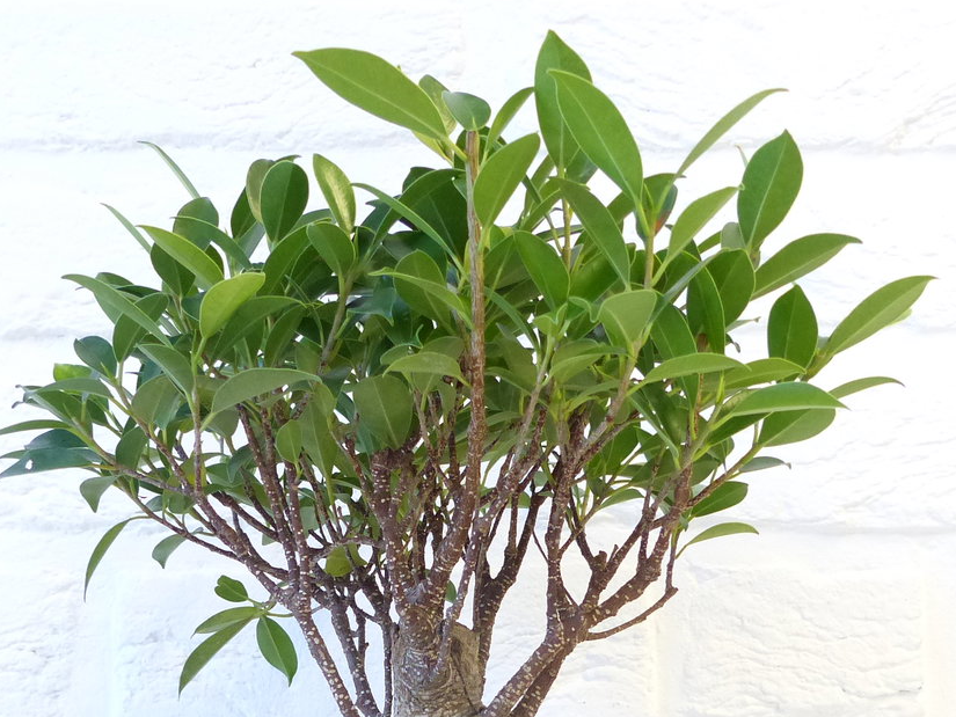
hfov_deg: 30.2
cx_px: 419
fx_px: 1768
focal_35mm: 64
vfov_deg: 22.3
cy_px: 663
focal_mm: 5.9
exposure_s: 1/60
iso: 320
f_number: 2.8
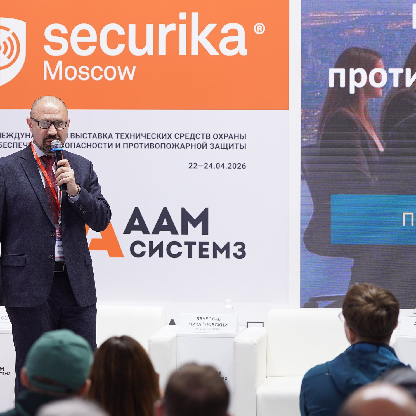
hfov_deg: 10.4
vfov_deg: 10.4
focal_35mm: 168
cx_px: 90
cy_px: 192
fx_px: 2284
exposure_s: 1/100
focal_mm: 115
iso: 500
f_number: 2.8
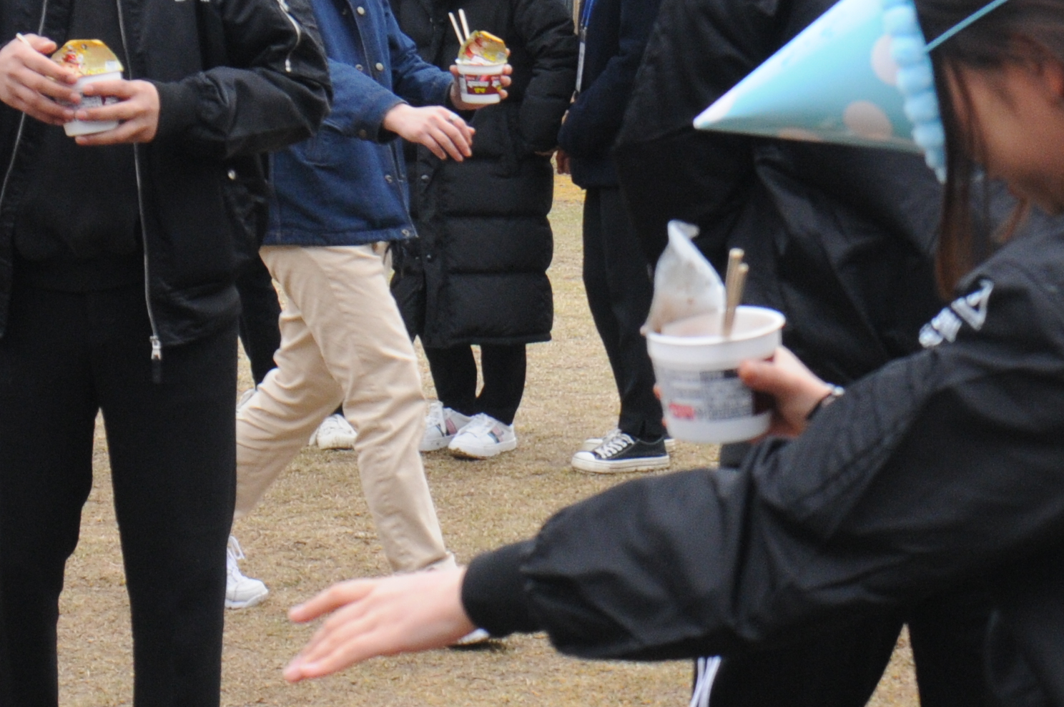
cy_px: 197
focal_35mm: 121
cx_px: 910
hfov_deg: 16.8
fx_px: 3573
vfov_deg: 11.3
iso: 640
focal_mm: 28
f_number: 6.3
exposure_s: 1/250
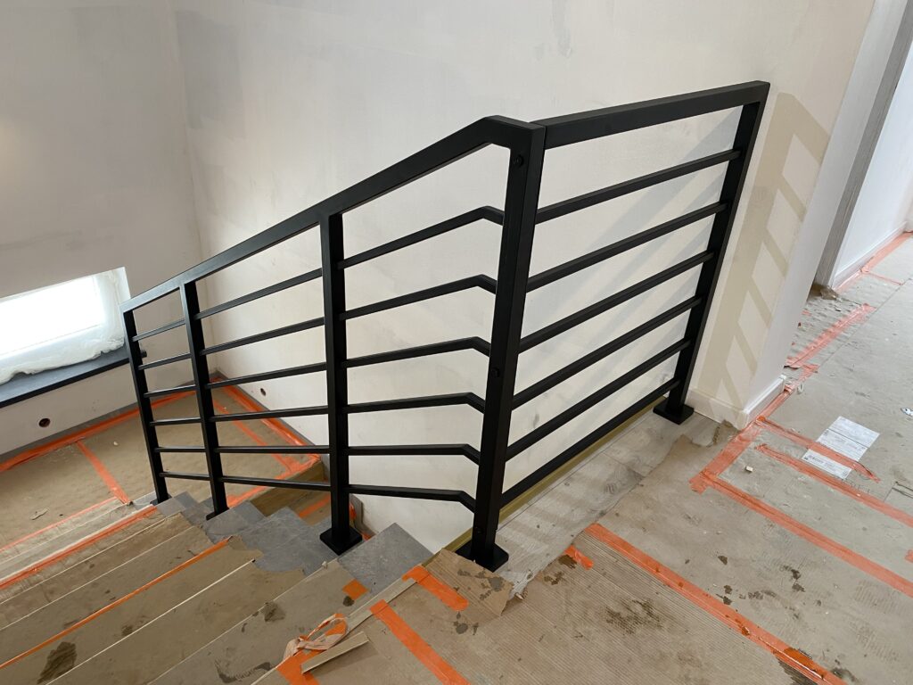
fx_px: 686
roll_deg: -3.8
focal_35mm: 26
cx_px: 456
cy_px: 342
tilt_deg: -29.7
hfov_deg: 67.3
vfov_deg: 53.1
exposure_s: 1/50
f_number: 1.8
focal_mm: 4.25
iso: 100
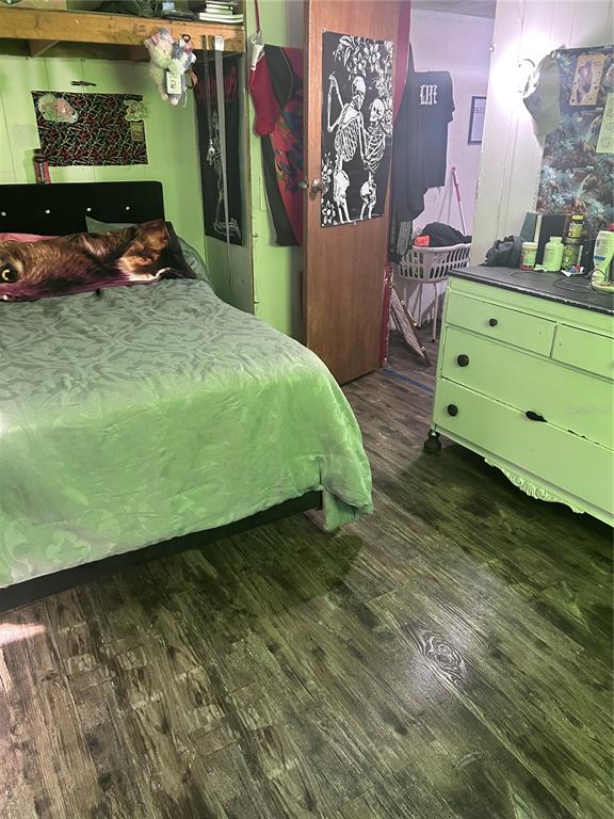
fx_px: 615
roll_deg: -0.6
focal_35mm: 26
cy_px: 410
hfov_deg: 53.1
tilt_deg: -21.2
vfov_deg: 67.3
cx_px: 307
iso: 320
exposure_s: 1/60
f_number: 1.5
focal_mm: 5.7
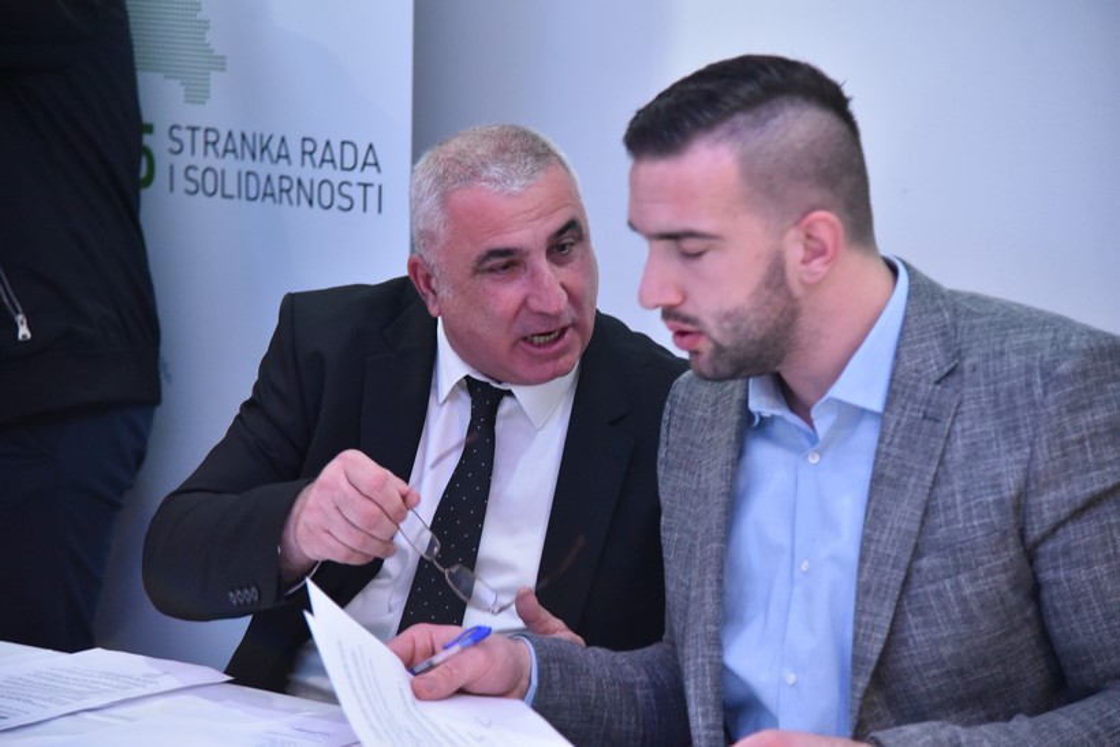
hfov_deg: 19.5
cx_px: 560
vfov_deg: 13.0
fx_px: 3267
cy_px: 374
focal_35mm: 105
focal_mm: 105
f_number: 4
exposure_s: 1/100
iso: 8000
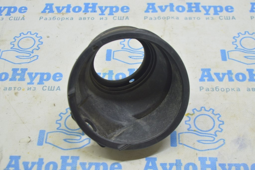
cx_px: 128
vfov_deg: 23.7
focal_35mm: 57
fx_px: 403
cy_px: 85
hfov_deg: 35.1
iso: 400
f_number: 5.6
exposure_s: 1/20
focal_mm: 38
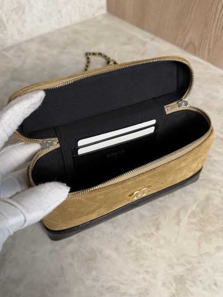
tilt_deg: -49.4
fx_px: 232
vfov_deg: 65.3
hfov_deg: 51.2
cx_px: 99
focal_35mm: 27
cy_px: 142
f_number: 1.78
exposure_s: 1/120
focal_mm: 6.76
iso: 200
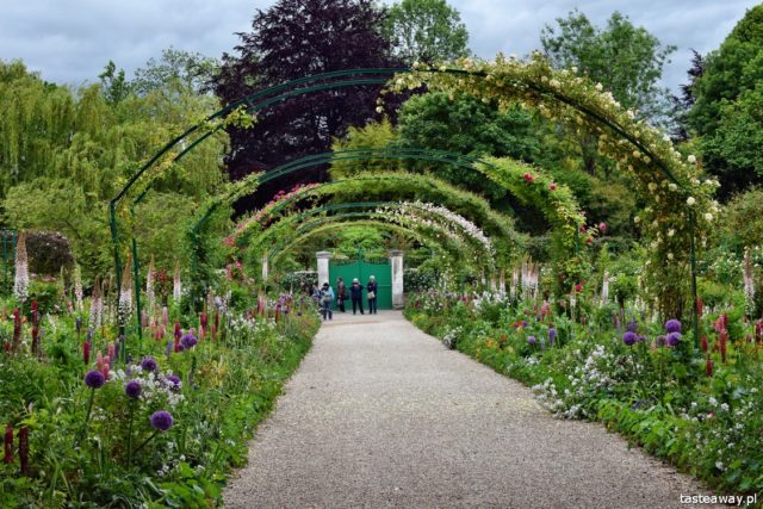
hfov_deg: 37.8
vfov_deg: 25.8
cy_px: 254
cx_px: 382
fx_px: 1113
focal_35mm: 52
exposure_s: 1/200
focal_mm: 35
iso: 100
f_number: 7.1
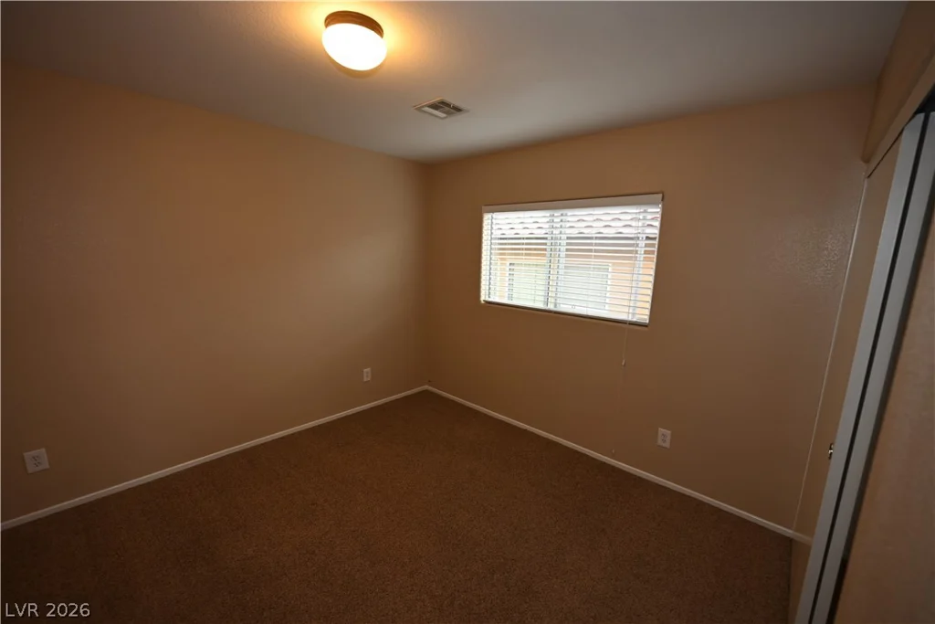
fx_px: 364
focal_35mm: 14
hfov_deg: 104.2
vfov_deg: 81.2
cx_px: 468
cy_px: 312
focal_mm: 14
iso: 400
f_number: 4
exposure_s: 1/60
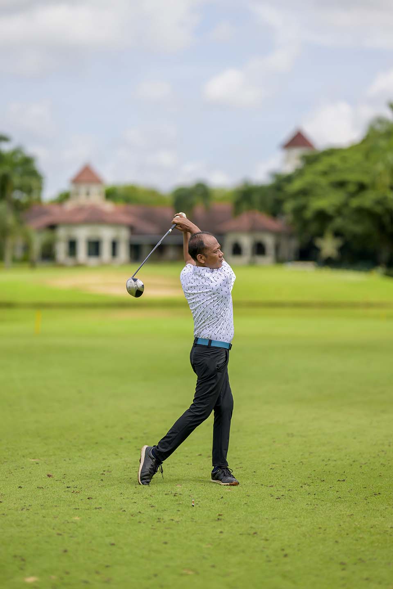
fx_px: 1392
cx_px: 196
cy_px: 294
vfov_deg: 23.9
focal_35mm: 85
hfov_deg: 16.1
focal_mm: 85
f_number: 1.2
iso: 180
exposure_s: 1/20000
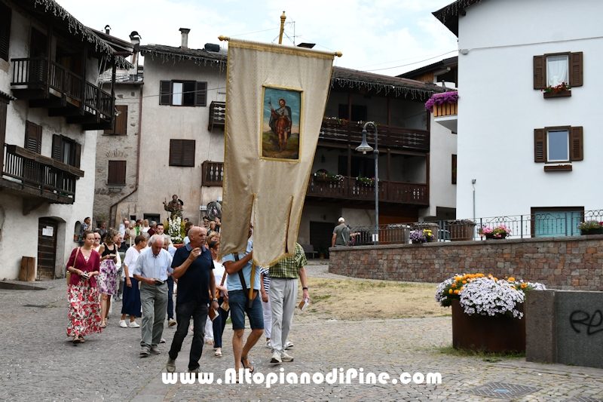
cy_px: 201
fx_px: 603
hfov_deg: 53.1
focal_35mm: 36
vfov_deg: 36.9
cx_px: 302
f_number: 8
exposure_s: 1/250
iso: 200
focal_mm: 24
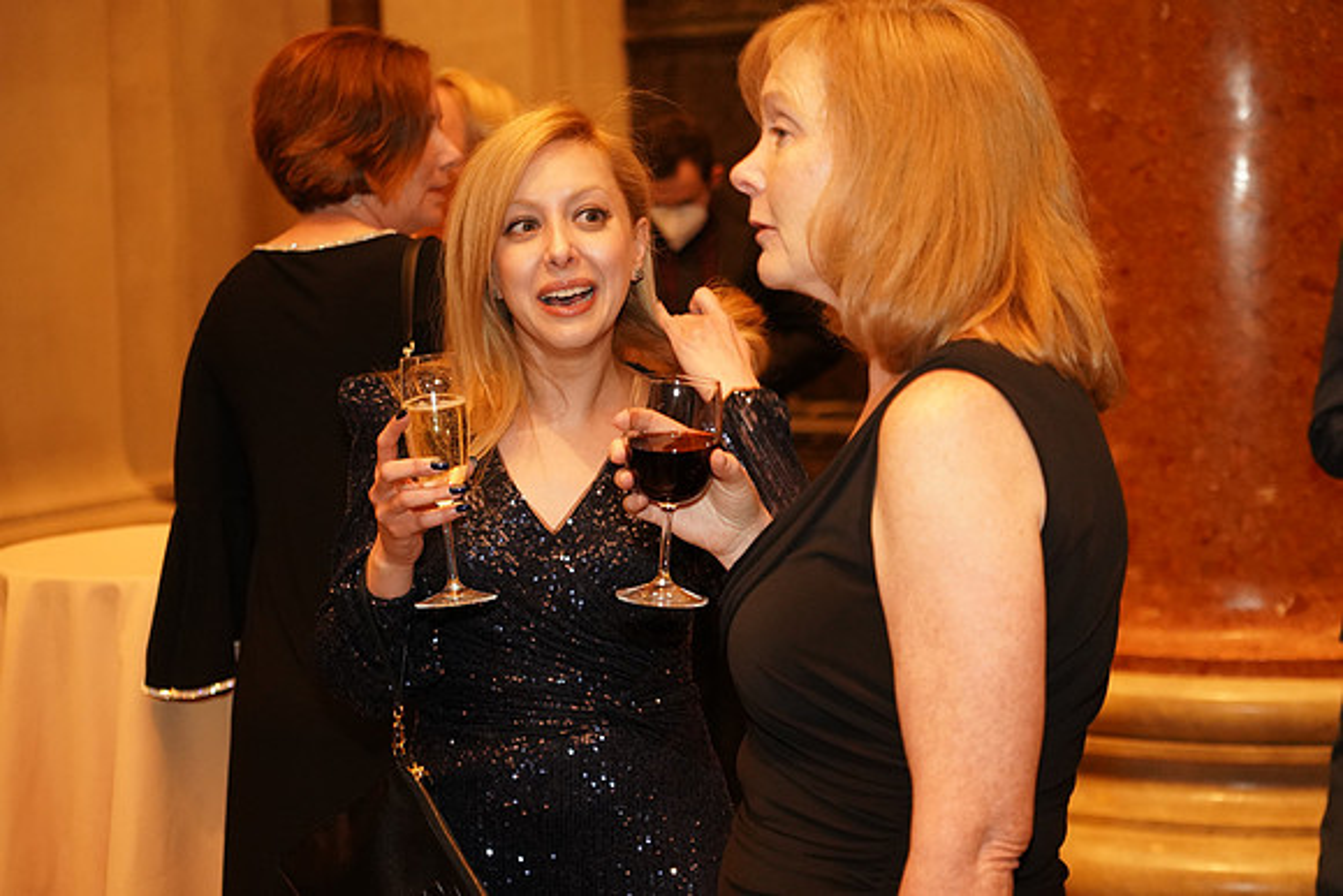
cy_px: 448
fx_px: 2276
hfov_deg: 32.9
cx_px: 672
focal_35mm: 61
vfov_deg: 22.3
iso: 6400
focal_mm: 61
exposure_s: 1/125
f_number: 4
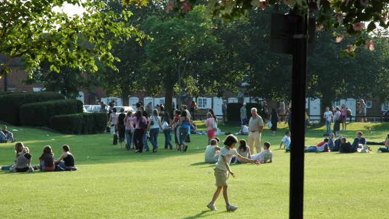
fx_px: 1145
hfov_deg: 19.3
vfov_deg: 10.9
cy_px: 126
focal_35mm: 111
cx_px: 196
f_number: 10
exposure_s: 1/250
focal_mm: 70
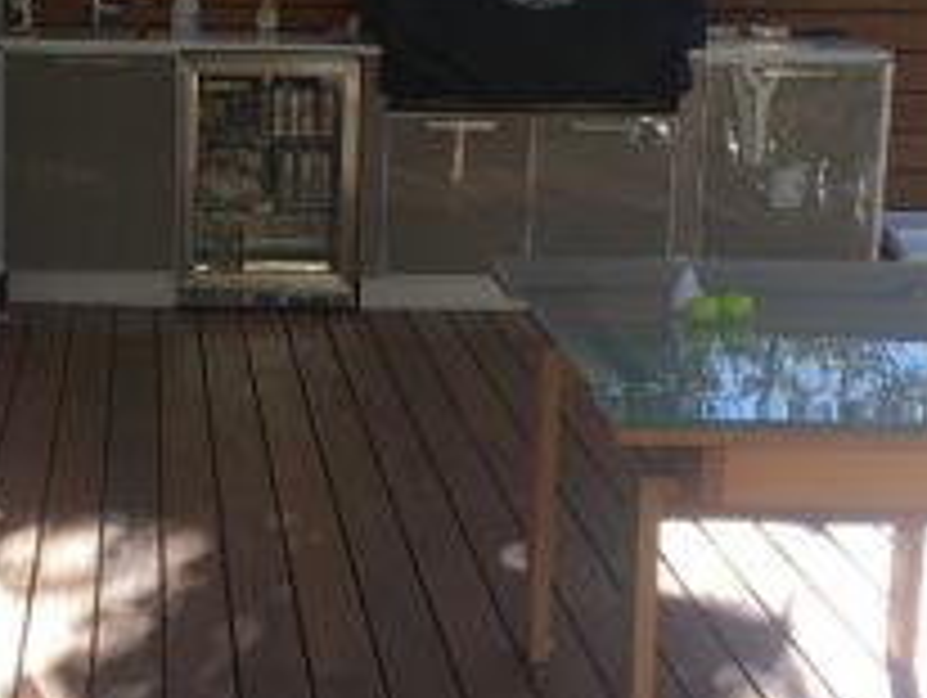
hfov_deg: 21.5
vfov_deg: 16.4
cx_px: 189
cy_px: 297
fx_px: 2413
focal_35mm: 90
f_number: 2.2
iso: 25
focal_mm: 4.15
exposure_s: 1/351
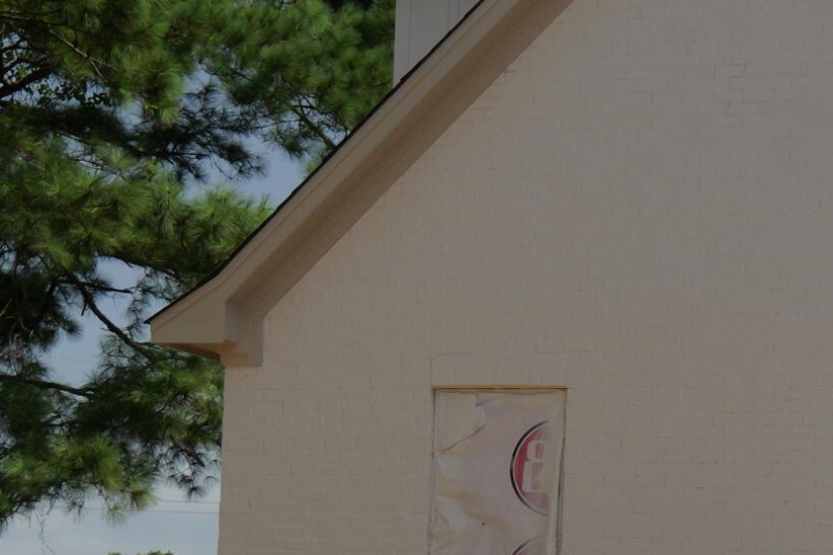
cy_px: 611
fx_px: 2868
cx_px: 1423
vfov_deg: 10.9
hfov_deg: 14.8
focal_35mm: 124
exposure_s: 1/3200
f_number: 4.4
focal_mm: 34
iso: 800
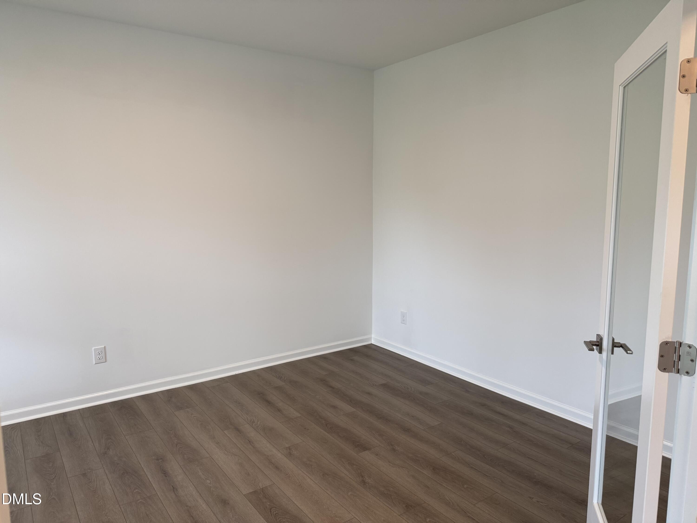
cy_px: 262
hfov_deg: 71.6
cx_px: 348
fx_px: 483
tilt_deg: -6.5
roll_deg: +0.0
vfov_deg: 56.8
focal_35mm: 24
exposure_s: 1/120
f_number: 1.78
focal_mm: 6.76
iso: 160
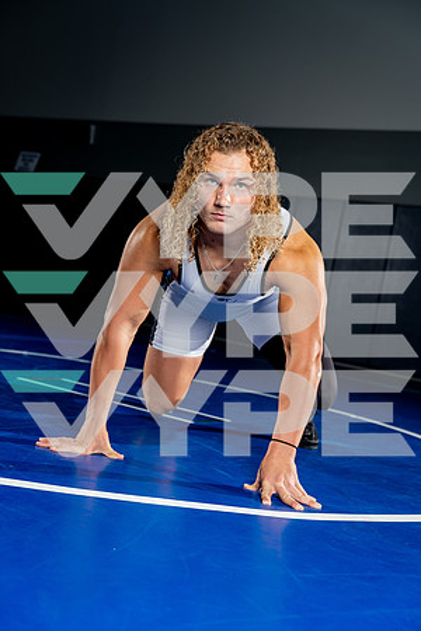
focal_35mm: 48
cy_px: 316
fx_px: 842
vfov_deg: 41.1
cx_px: 210
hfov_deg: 28.1
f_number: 4
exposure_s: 1/250
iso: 125
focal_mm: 48
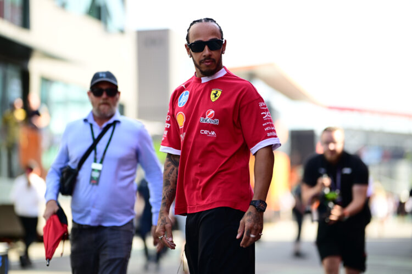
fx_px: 973
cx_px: 206
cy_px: 137
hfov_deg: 23.9
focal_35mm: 85
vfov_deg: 16.1
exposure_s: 1/2000
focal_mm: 85
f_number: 1.2
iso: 200
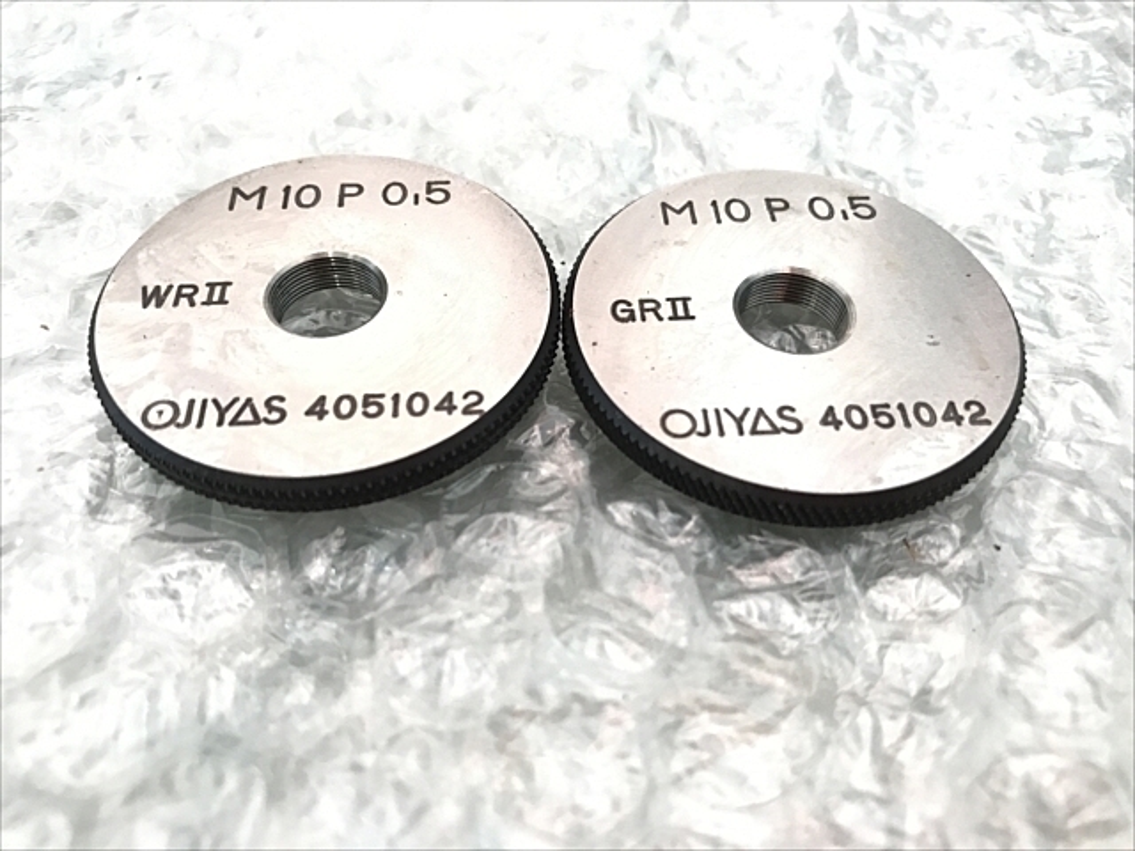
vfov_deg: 49.7
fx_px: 918
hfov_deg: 63.4
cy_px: 426
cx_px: 568
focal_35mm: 28
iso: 40
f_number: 1.8
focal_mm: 3.99
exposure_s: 1/30
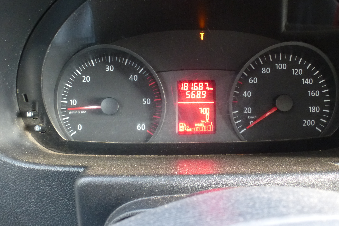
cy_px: 134
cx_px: 154
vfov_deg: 40.9
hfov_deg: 58.6
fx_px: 301
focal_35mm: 32
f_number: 3.3
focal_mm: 4.3
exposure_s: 1/10
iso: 400
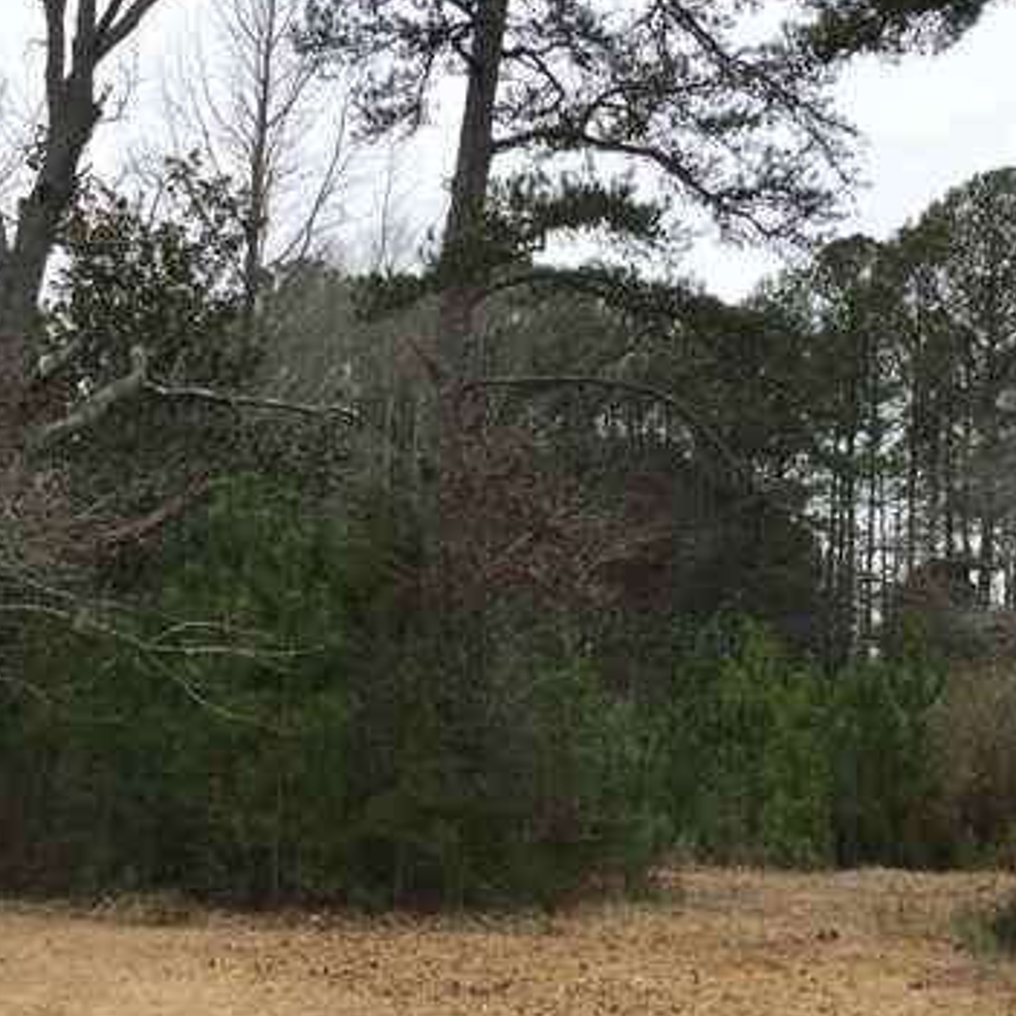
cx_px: 486
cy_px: 611
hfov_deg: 34.0
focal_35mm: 50
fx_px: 1660
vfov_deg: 33.9
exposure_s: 1/460
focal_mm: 3.3
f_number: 2.4
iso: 25
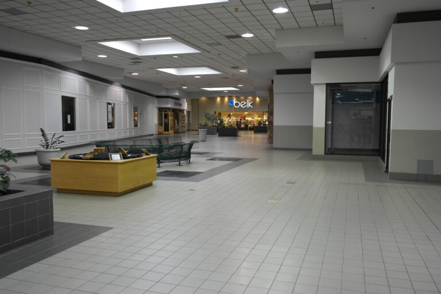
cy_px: 147
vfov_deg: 43.6
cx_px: 220
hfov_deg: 61.9
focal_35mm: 30
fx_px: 367
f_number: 3.5
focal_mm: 20
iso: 400
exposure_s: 1/80
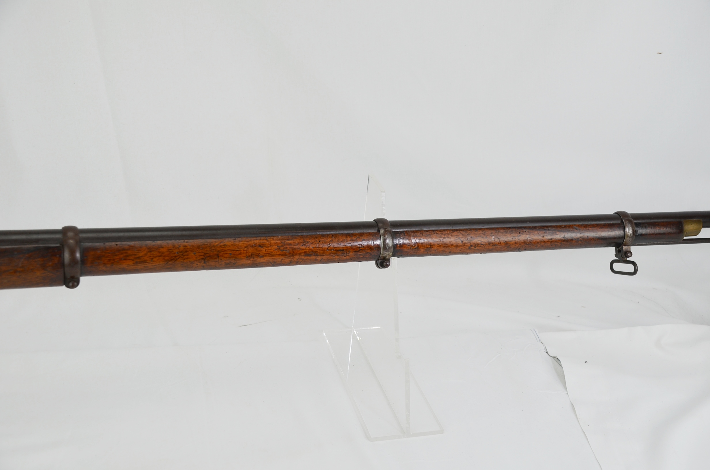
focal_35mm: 46
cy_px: 235
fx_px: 915
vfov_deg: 28.8
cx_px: 355
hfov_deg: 42.4
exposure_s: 1/125
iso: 200
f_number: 5.6
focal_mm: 31
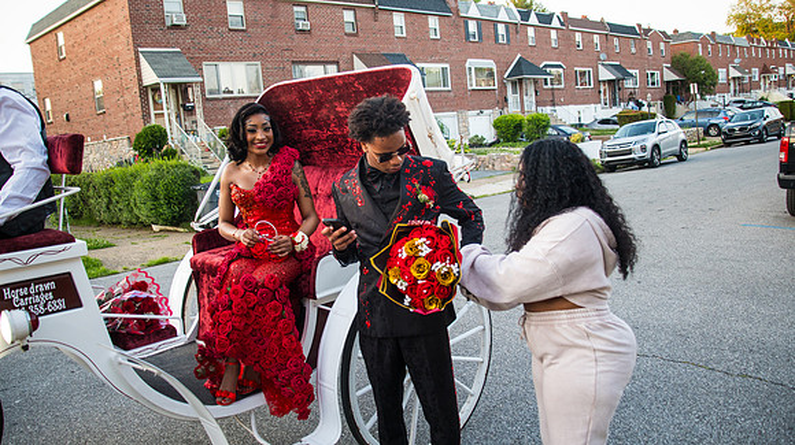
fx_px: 640
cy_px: 222
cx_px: 398
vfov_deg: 38.4
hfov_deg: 63.7
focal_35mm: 30
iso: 800
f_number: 3.7
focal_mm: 28
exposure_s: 1/125
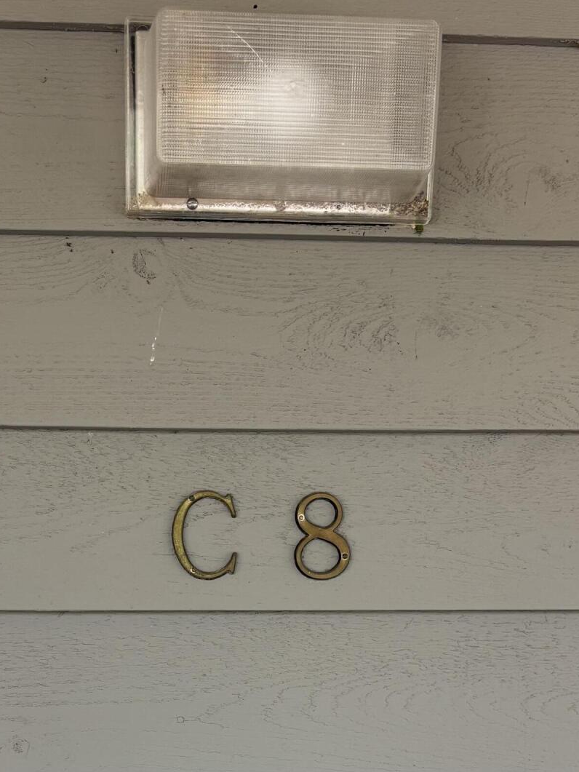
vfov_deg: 36.7
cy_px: 680
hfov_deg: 29.6
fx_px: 1093
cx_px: 213
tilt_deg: -12.4
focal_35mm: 49
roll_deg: -1.1
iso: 64
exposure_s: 1/121
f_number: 1.6
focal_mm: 5.96
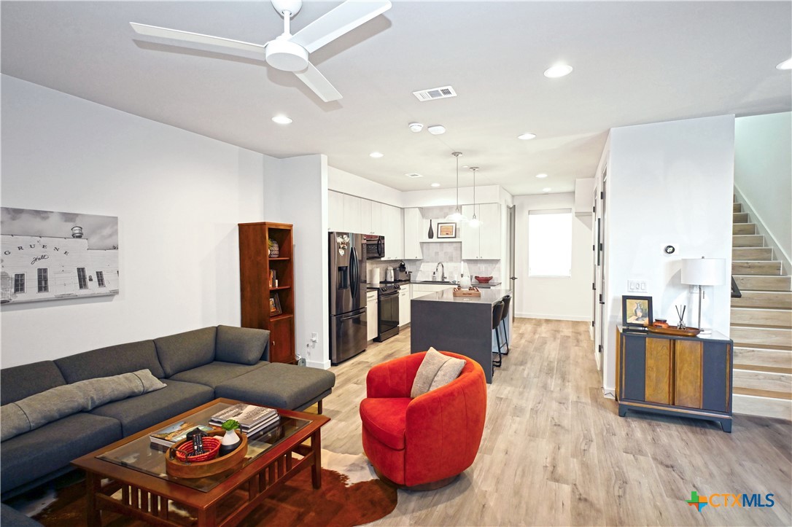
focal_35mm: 18
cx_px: 396
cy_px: 264
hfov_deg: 90.0
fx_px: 396
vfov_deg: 67.3
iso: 200
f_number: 3.5
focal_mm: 12
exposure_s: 1/20
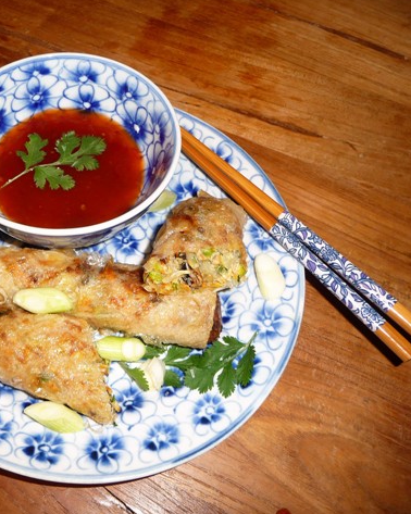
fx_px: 563
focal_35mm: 37
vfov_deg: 49.1
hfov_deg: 39.0
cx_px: 100
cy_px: 258
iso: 100
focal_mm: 4.7
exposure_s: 1/30
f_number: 3.3
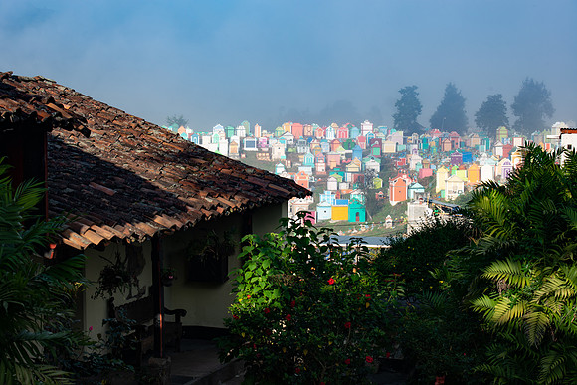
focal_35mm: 70
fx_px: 1122
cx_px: 288
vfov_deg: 19.5
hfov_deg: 28.8
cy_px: 192
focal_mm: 70
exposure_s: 1/125
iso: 160
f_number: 13
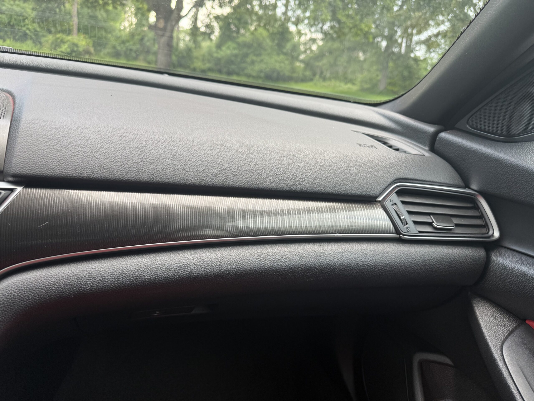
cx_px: 267
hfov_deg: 71.6
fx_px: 370
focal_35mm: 24
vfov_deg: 56.8
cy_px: 200
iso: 80
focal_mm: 6.76
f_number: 1.78
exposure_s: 1/100
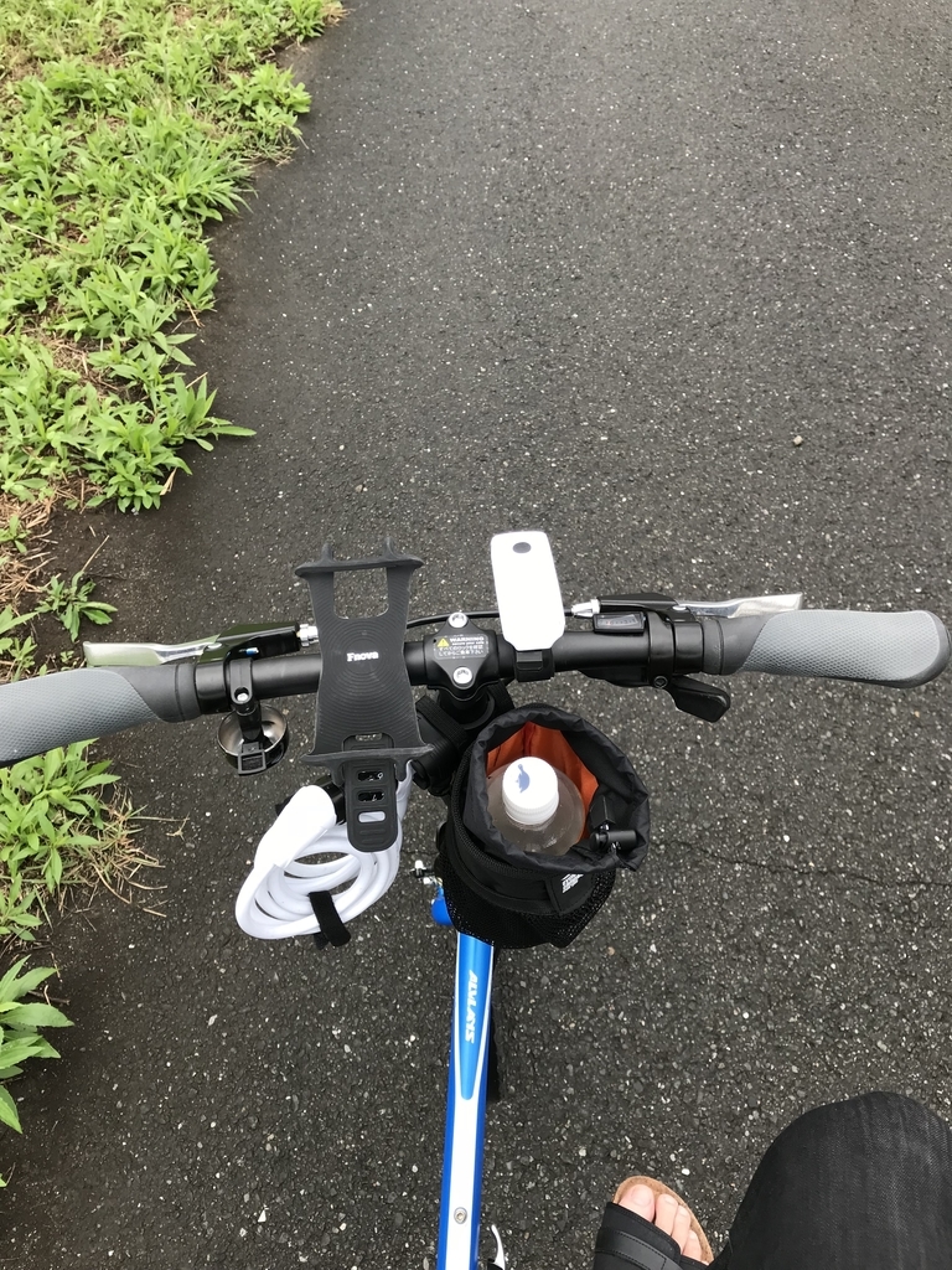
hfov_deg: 49.7
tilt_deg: -49.7
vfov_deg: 63.4
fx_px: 1027
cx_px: 476
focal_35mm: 28
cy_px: 635
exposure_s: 1/535
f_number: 1.8
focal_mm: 3.99
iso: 20
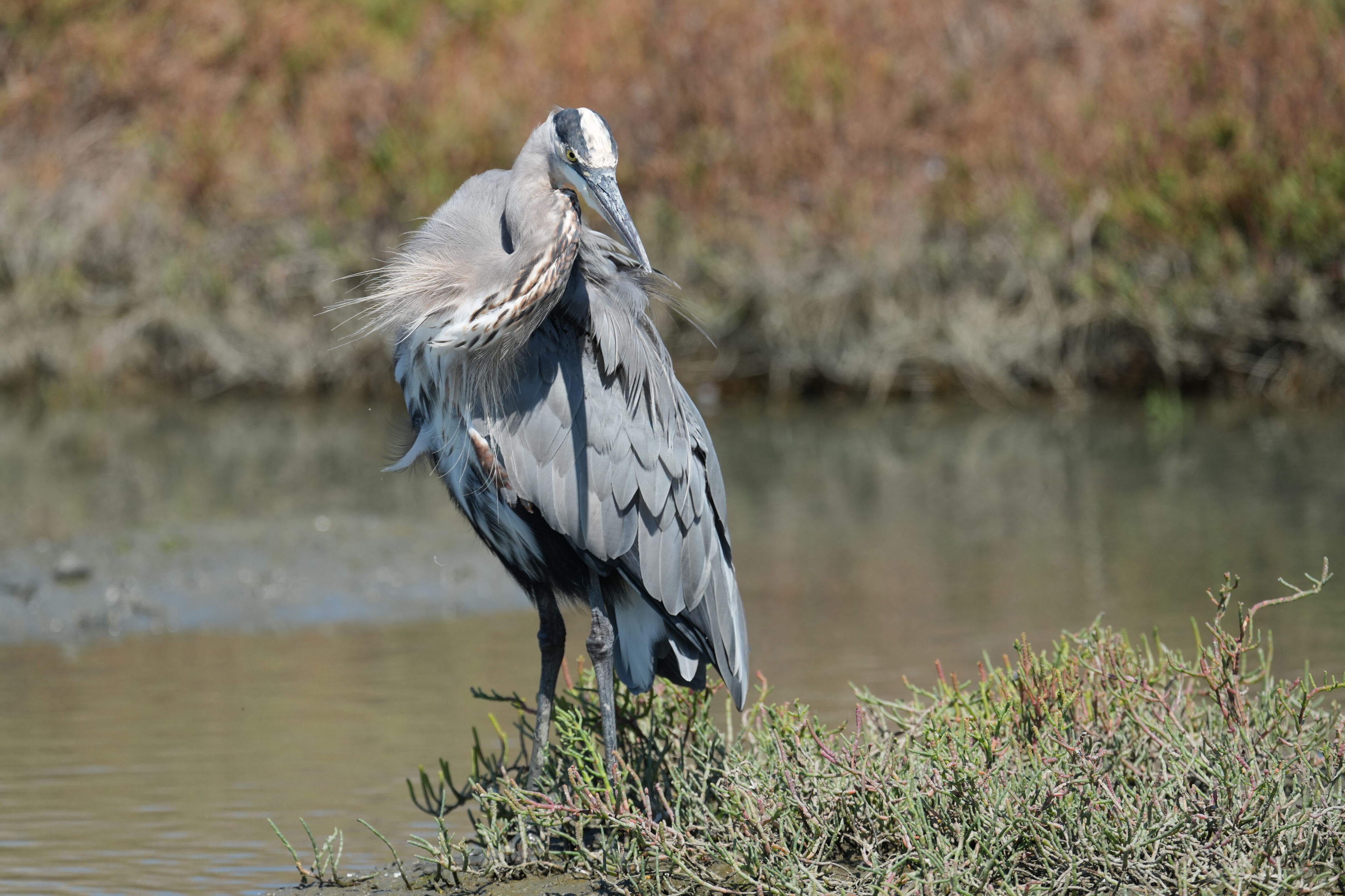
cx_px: 672
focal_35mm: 476
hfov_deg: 4.3
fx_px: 17782
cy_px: 448
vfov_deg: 2.9
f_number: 6.3
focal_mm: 476
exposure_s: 1/1250
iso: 400
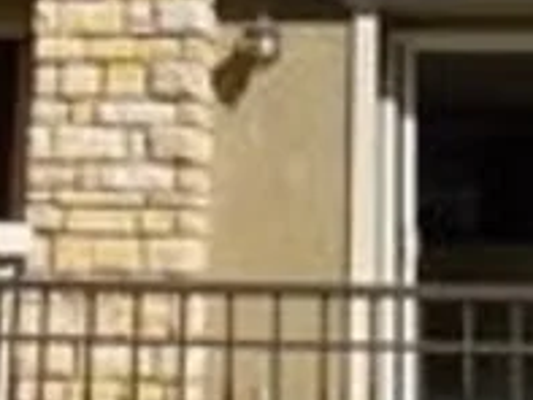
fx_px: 1340
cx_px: 325
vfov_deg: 16.5
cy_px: -38
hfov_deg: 22.5
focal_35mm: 87
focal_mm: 4
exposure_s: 1/160
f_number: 9.9
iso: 80
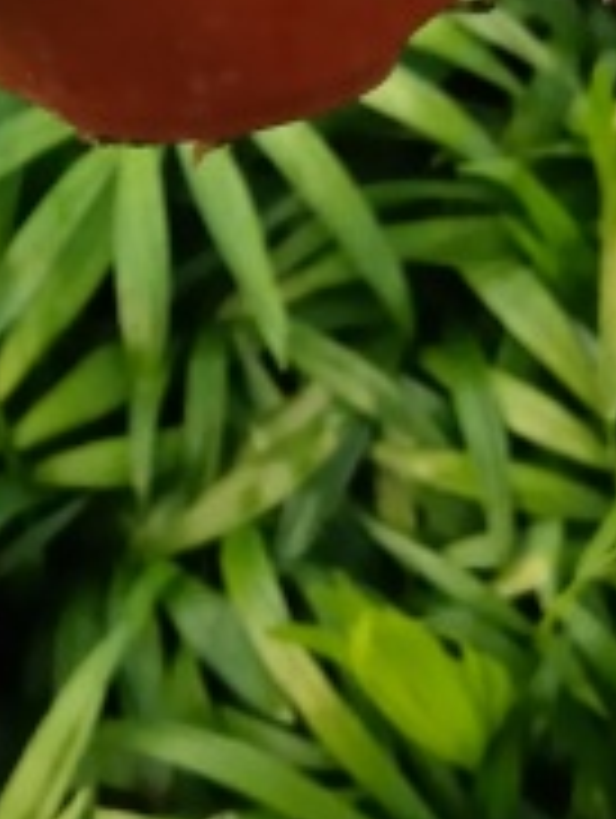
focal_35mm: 158
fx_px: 3740
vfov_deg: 11.7
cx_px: 4
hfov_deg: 9.4
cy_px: -587
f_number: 1.8
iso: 739
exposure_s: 1/200
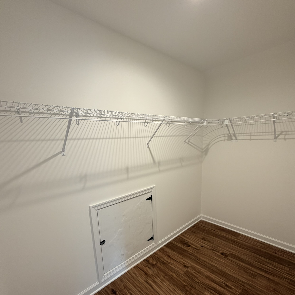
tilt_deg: -12.3
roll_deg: +1.9
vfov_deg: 83.1
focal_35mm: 17
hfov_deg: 84.0
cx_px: 149
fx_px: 164
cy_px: 175
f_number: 2.2
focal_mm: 2.22
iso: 200
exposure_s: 1/60
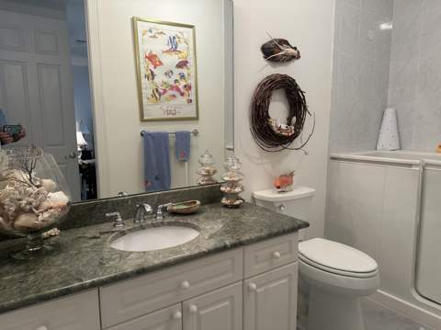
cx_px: 220
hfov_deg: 71.7
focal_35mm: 24
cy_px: 165
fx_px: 305
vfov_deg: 56.7
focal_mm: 6.86
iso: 200
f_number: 1.78
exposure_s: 1/120
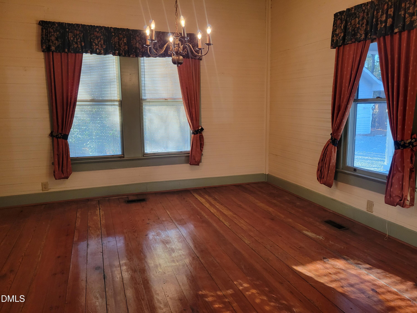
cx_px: 208
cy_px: 156
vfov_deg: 53.1
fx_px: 313
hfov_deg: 67.3
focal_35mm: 26
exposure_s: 1/120
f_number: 1.8
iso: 320
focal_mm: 5.4
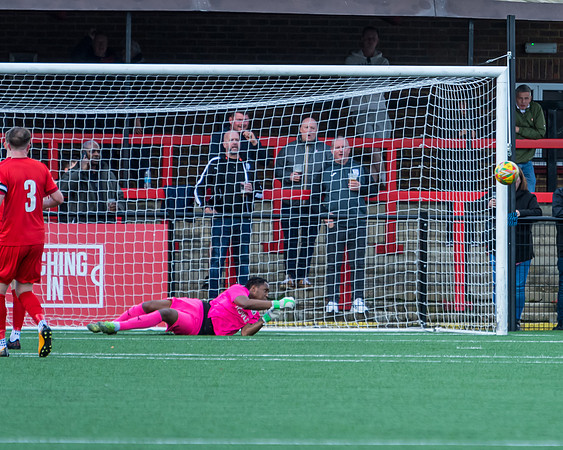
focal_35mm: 673
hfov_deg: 2.9
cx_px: 479
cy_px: 278
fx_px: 11208
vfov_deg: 2.3
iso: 400
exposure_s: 1/800
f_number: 4
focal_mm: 280
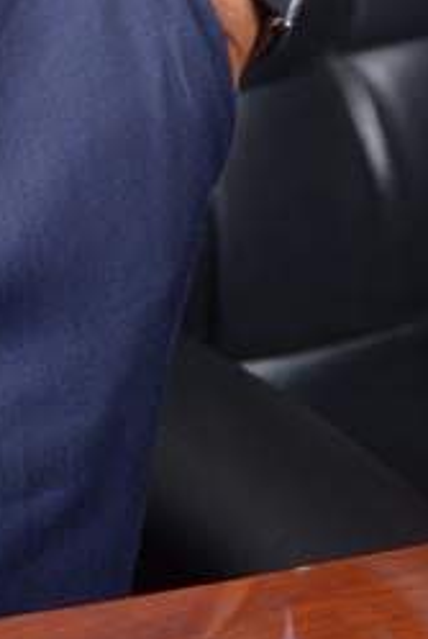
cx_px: -284
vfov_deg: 4.6
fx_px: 7423
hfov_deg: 3.3
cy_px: -1640
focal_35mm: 418
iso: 100
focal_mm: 58
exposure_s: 1/200
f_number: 4
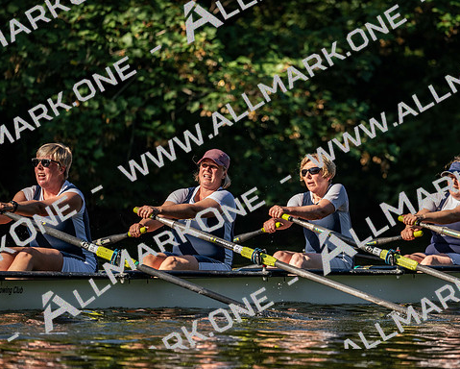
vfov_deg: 3.4
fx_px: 6186
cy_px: 184
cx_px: 236
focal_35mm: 454
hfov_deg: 4.3
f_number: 4.5
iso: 640
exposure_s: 1/2500
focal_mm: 400
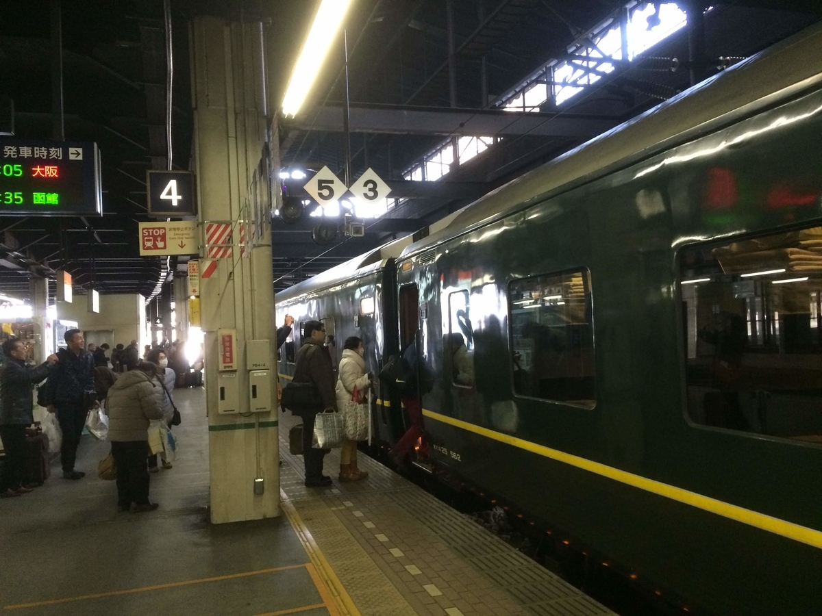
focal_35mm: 29
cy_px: 308
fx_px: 689
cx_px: 411
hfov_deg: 61.7
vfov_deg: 48.2
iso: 250
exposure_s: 1/30
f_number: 2.2
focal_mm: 4.15
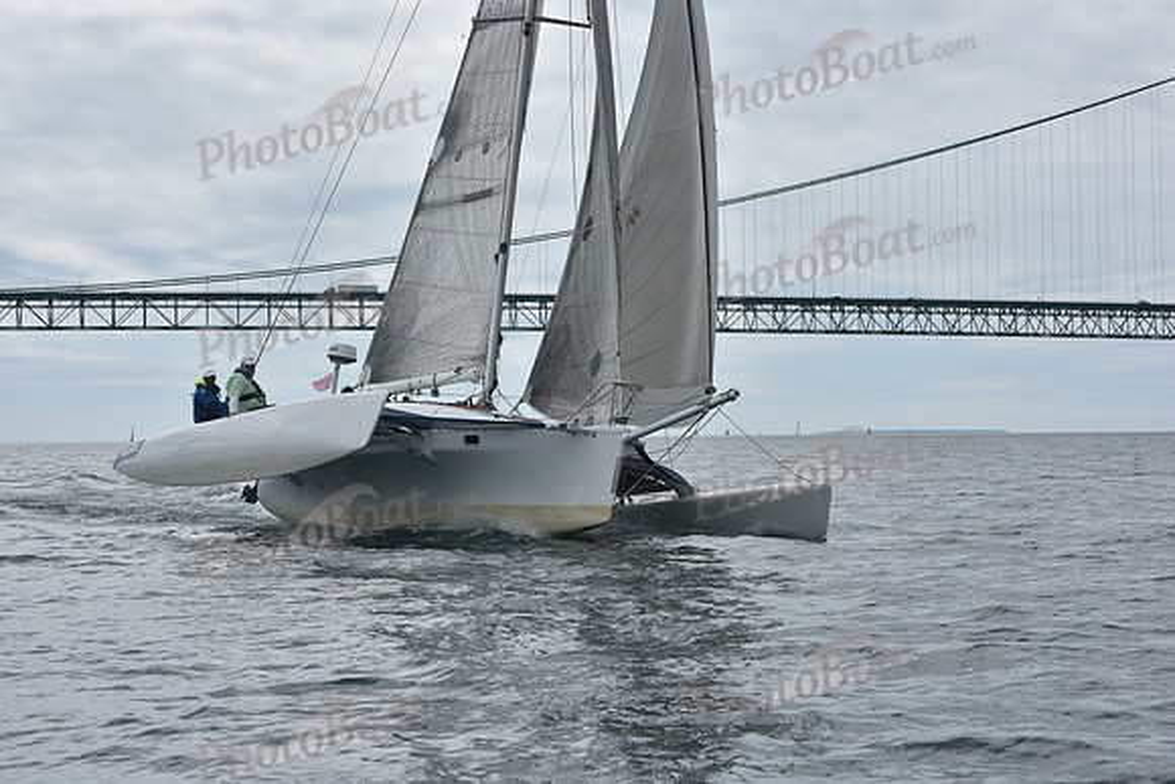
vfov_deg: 19.5
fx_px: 2285
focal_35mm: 70
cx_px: 588
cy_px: 392
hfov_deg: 28.8
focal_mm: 70
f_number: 11
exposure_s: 1/800
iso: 250
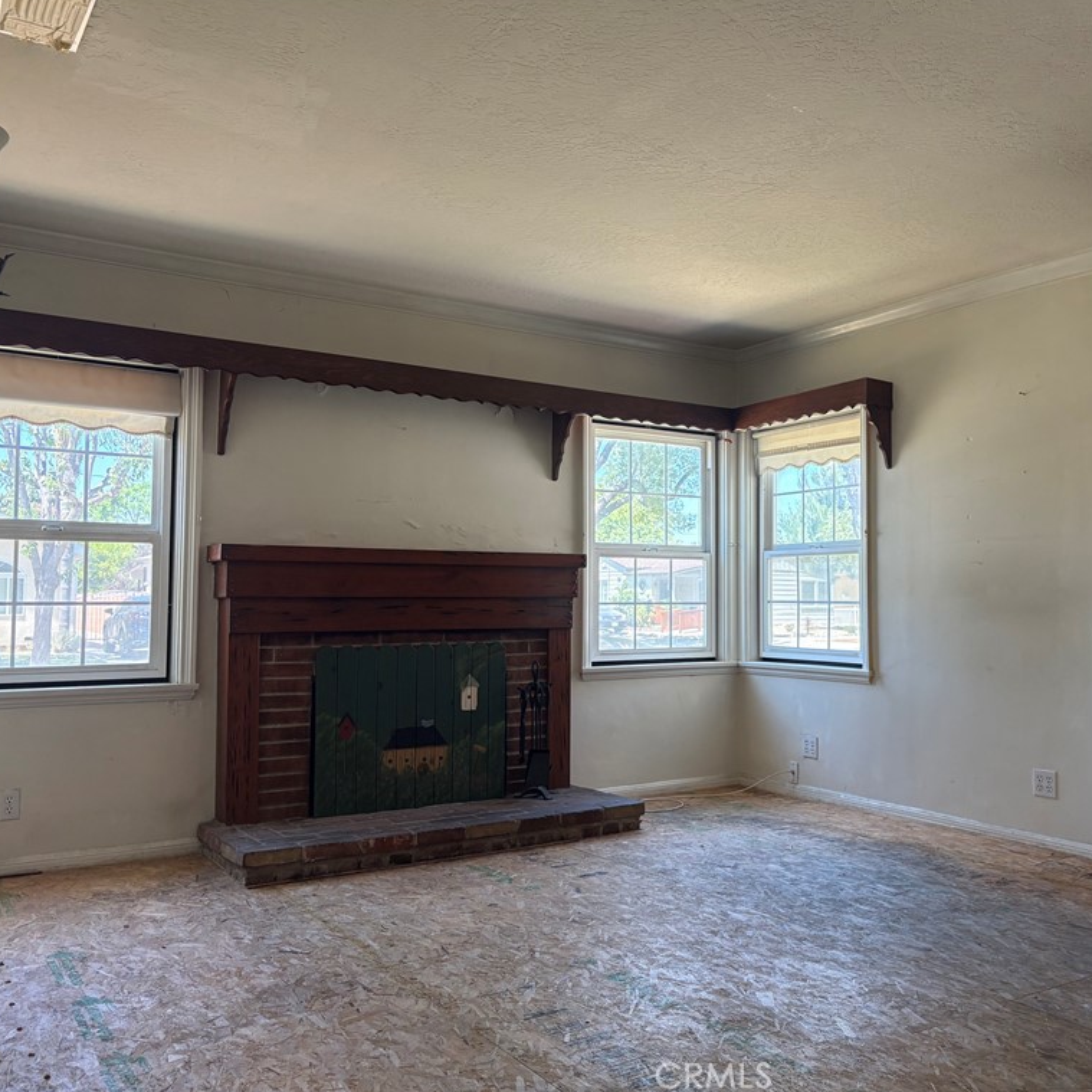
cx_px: 673
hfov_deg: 52.1
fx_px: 1106
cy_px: 544
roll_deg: +0.8
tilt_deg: +3.0
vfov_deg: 52.5
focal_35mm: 31
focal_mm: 5.96
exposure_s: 1/128
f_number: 1.6
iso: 125
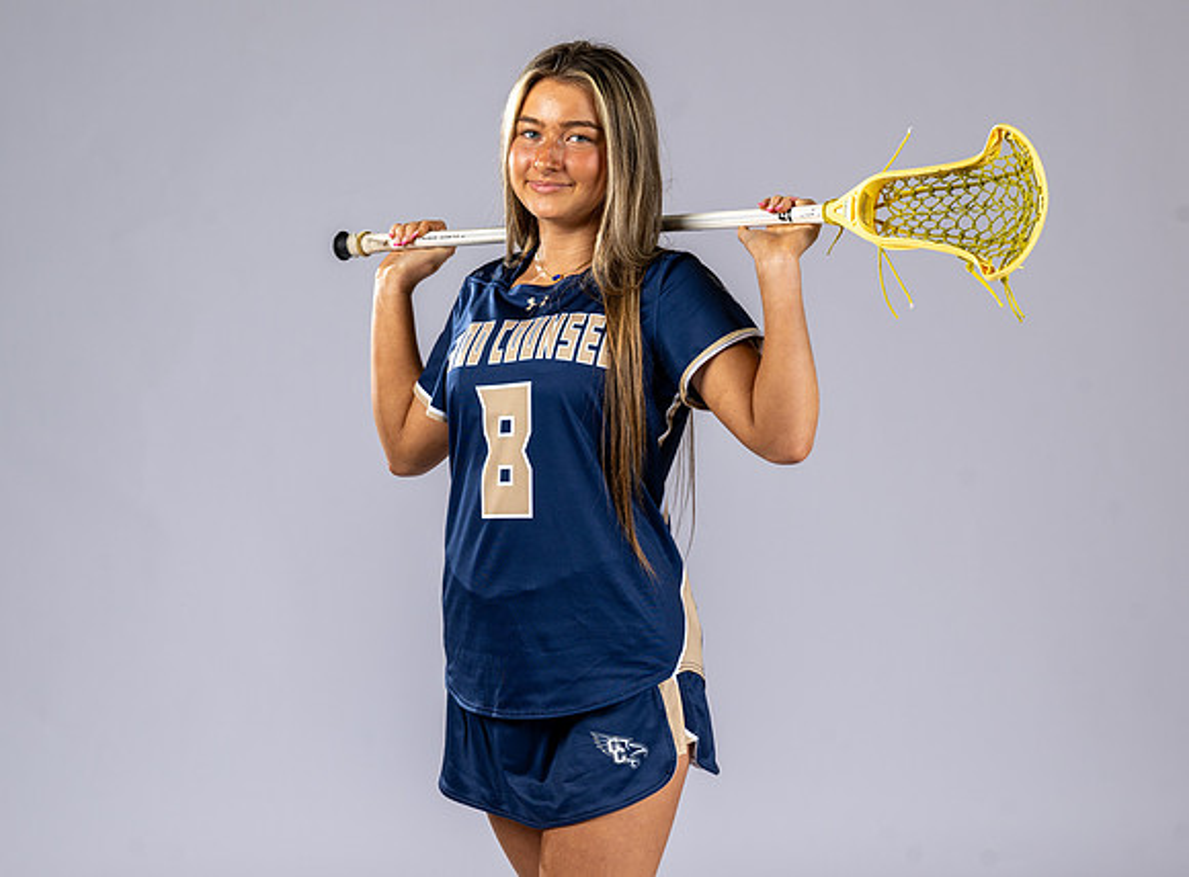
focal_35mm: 135
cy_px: 464
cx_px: 632
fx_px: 4600
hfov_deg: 14.7
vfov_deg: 10.9
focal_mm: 115
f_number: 6.3
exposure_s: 1/200
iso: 250
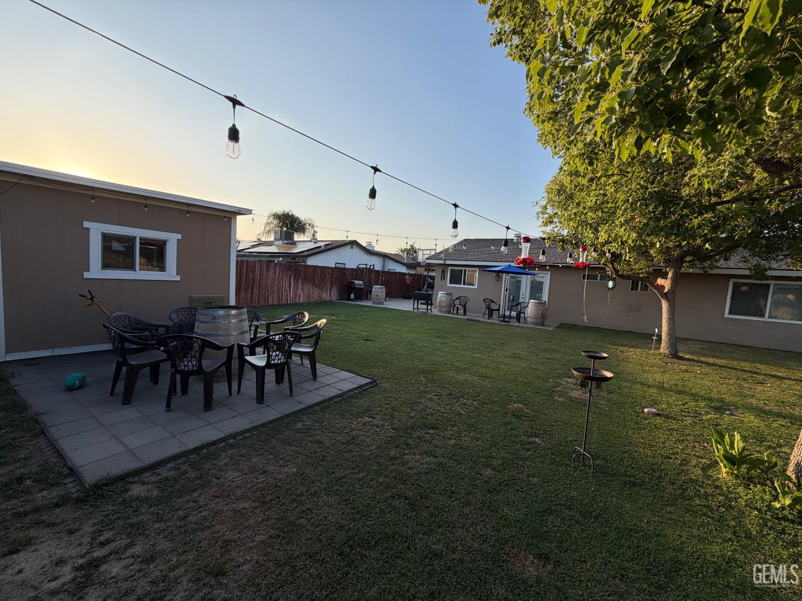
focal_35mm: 14
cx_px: 401
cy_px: 300
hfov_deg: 102.1
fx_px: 324
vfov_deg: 85.7
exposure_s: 1/760
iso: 40
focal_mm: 2.22
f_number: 2.2
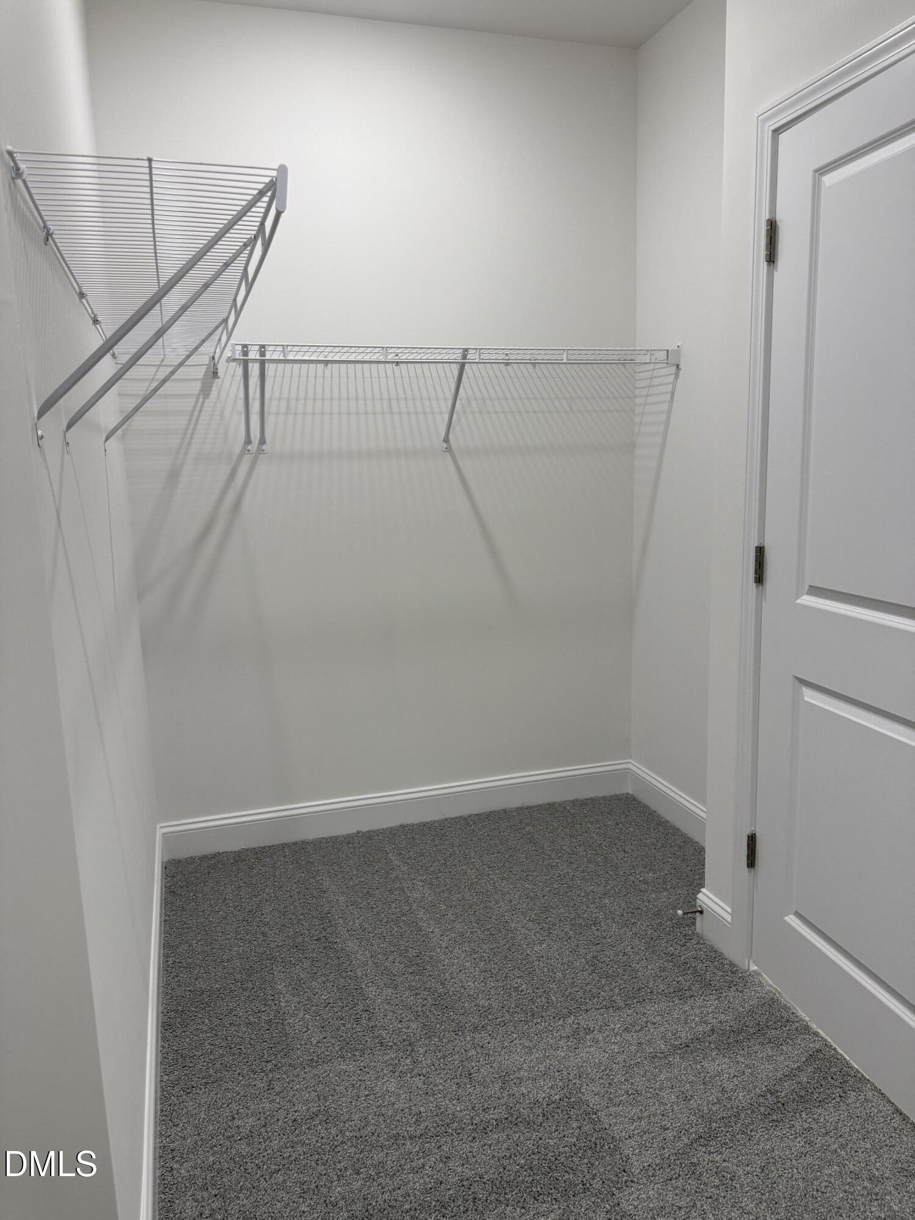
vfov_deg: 71.6
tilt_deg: -8.7
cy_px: 610
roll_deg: +0.9
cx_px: 458
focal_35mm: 24
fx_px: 846
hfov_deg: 56.8
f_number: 1.78
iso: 160
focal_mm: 6.76
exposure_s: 1/120
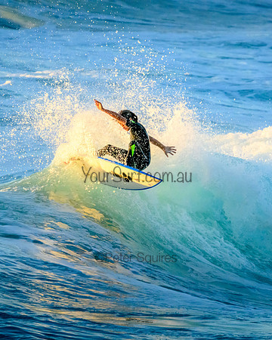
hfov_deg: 1.4
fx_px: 11332
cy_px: 170
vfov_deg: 1.7
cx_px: 136
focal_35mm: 1126
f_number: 11
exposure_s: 1/2000
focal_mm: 800
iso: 5600
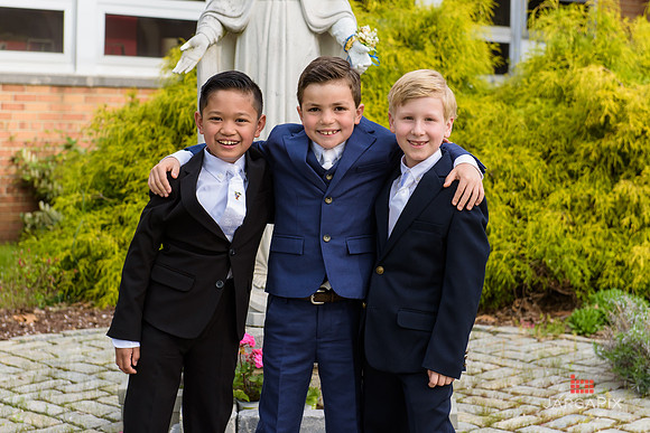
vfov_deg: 15.9
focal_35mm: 86
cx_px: 325
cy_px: 167
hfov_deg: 23.6
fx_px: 1556
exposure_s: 1/640
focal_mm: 70
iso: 250
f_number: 4
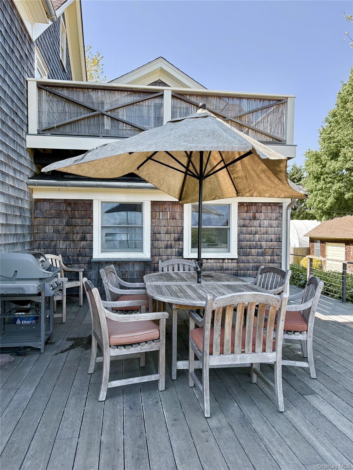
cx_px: 176
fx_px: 354
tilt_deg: -0.6
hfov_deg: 53.1
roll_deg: -1.1
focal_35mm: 26
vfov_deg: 67.3
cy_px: 235
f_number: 1.6
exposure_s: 1/884
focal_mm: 5.96
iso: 64
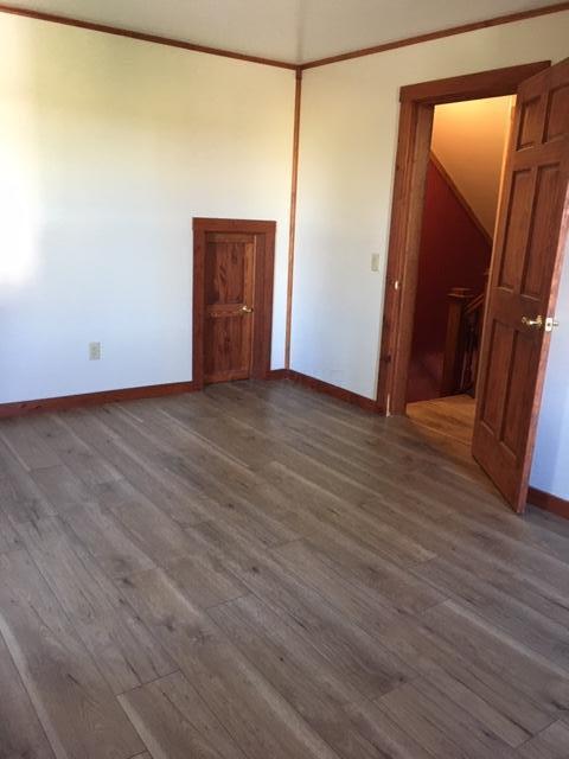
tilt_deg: -15.4
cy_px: 380
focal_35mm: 29
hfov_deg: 48.2
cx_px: 284
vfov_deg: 61.7
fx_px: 636
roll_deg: -2.0
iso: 200
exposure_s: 1/30
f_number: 2.2
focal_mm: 4.15
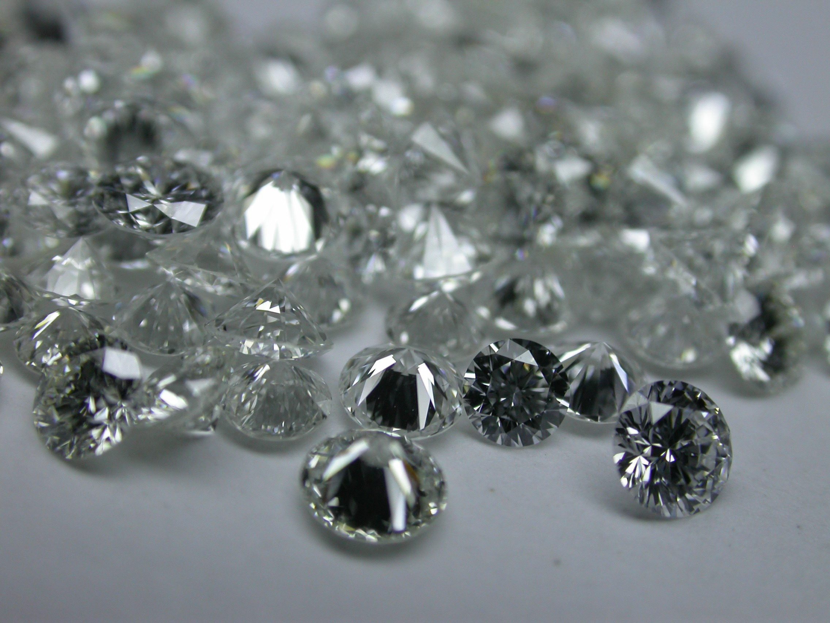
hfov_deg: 25.3
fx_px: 1846
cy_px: 312
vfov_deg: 19.1
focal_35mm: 77
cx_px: 415
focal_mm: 16
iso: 100
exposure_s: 1/247
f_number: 5
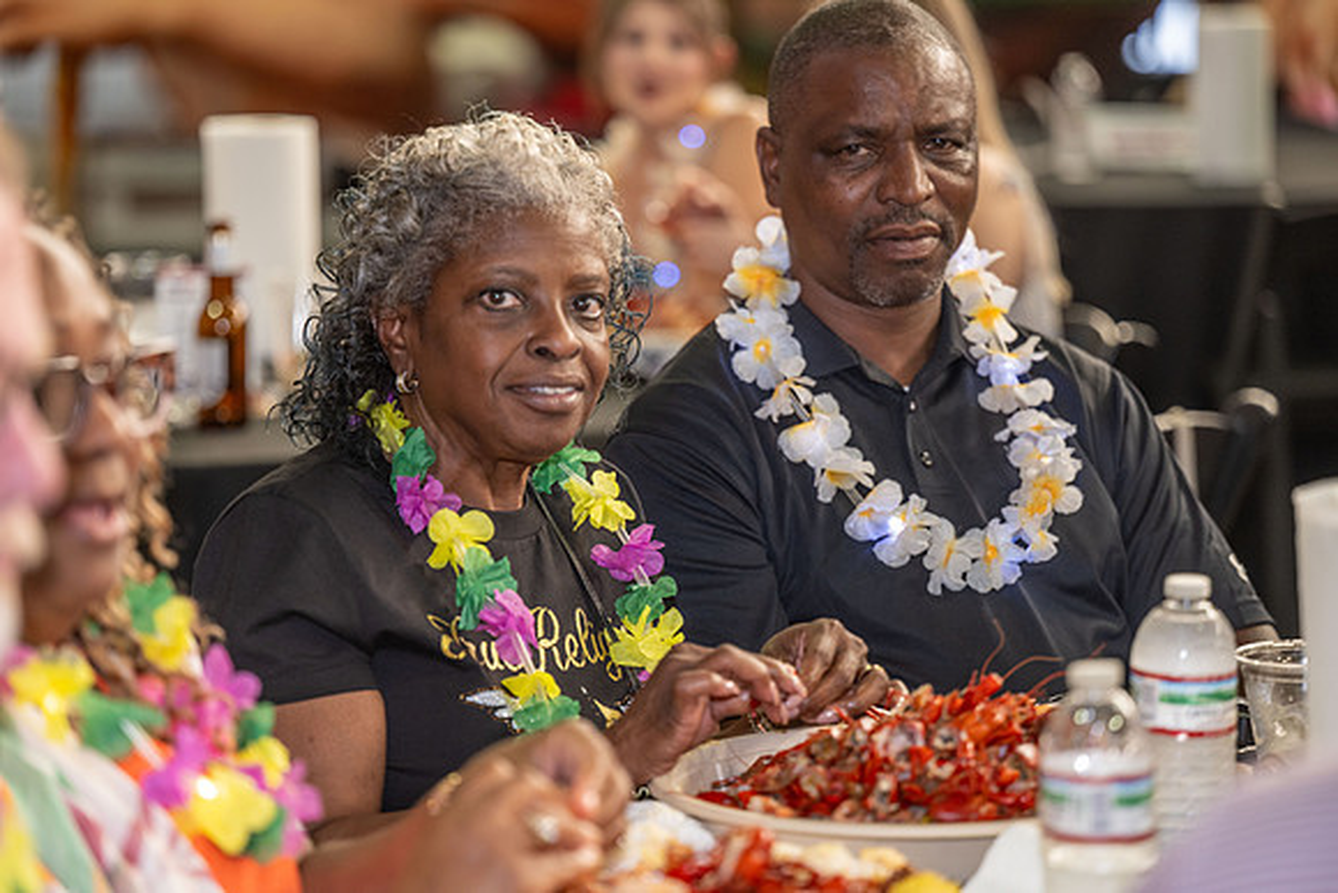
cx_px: 669
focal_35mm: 120
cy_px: 446
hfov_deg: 17.1
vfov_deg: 11.4
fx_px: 4461
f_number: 2.8
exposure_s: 1/100
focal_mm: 120
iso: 560
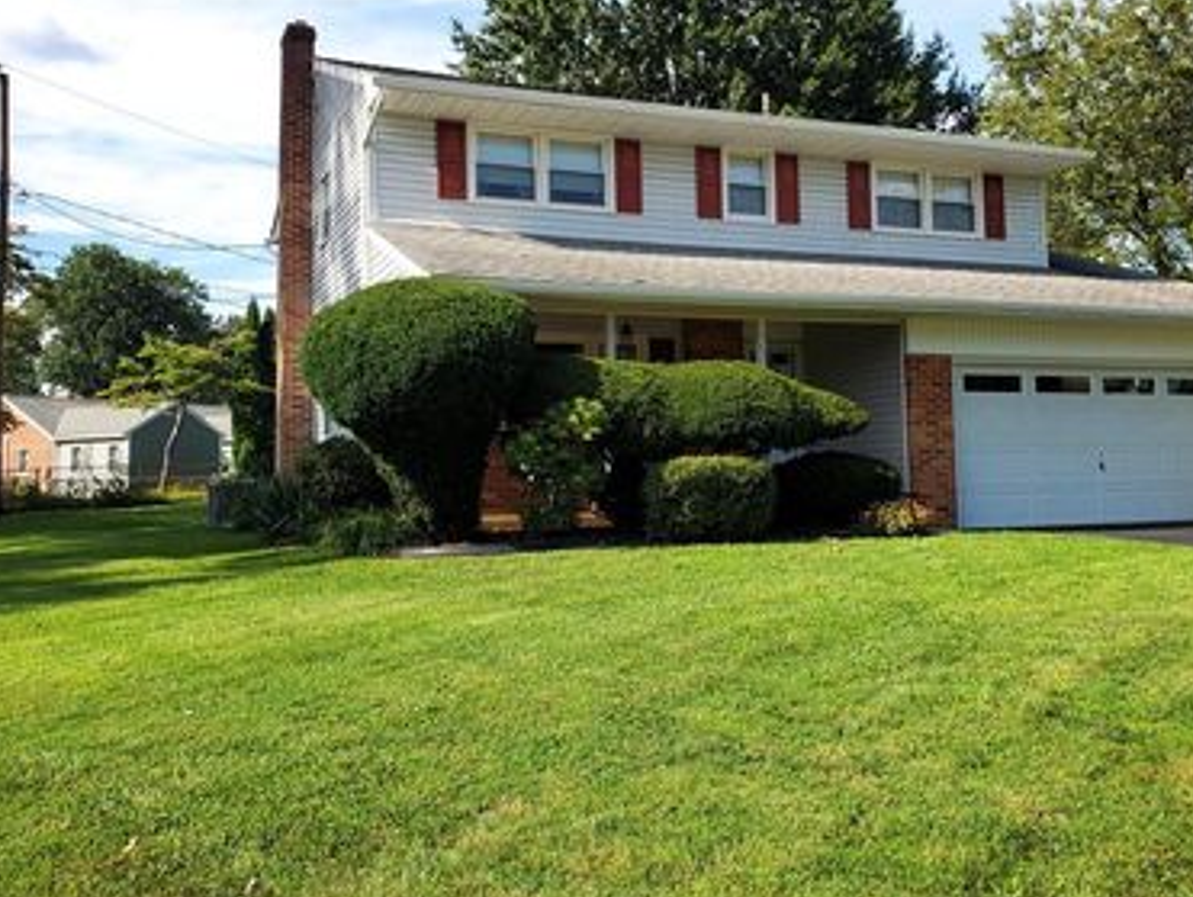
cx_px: 675
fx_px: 1207
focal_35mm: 35
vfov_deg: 40.7
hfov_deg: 52.4
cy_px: 381
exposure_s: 1/1163
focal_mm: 4.3
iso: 50
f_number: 2.4
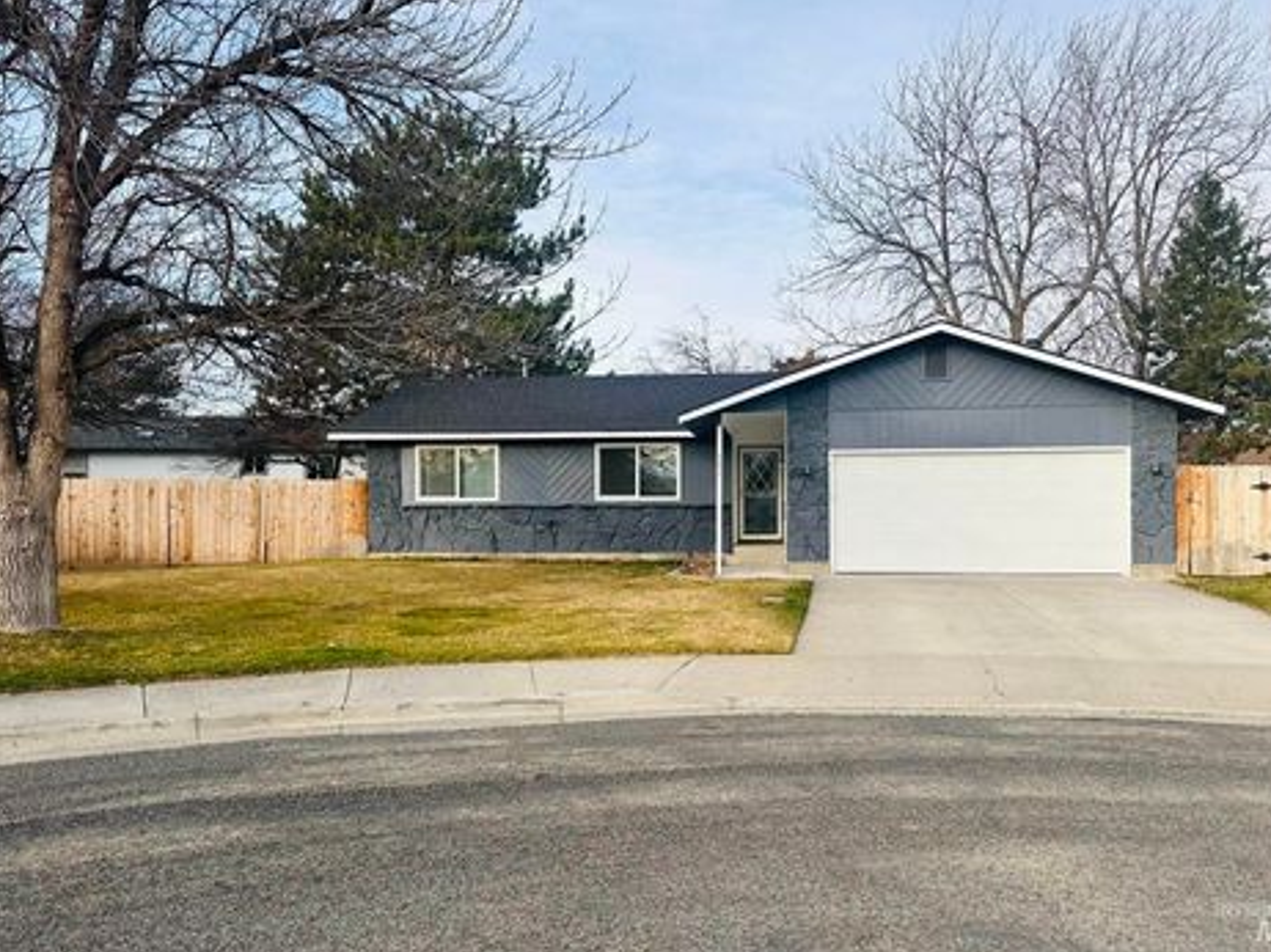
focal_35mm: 26
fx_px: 954
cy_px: 464
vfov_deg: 53.0
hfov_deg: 67.2
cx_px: 682
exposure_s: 1/1845
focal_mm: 6.86
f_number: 1.78
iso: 80
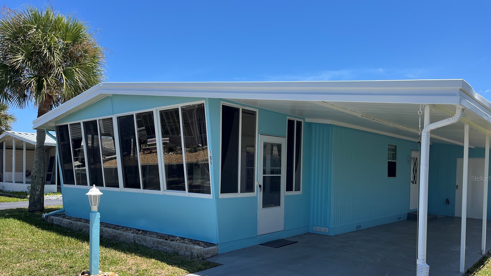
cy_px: 178
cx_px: 250
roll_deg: -1.0
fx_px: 378
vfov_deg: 39.8
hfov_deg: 66.1
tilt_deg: +0.3
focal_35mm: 29
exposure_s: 1/2688
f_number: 1.6
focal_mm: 5.1
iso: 50
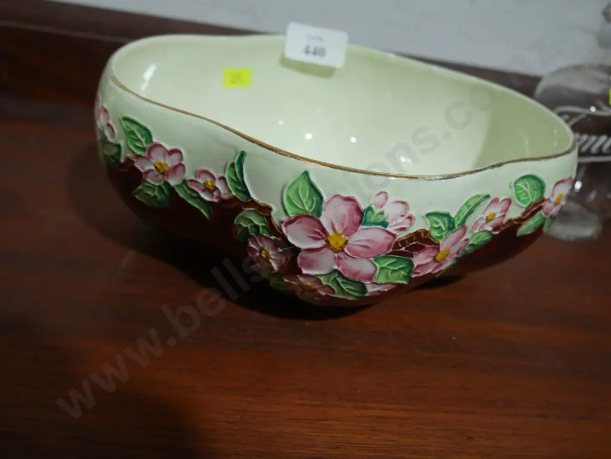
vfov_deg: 44.2
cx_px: 306
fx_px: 565
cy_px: 230
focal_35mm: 32
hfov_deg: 56.8
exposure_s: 1/60
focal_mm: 16
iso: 250
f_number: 3.6
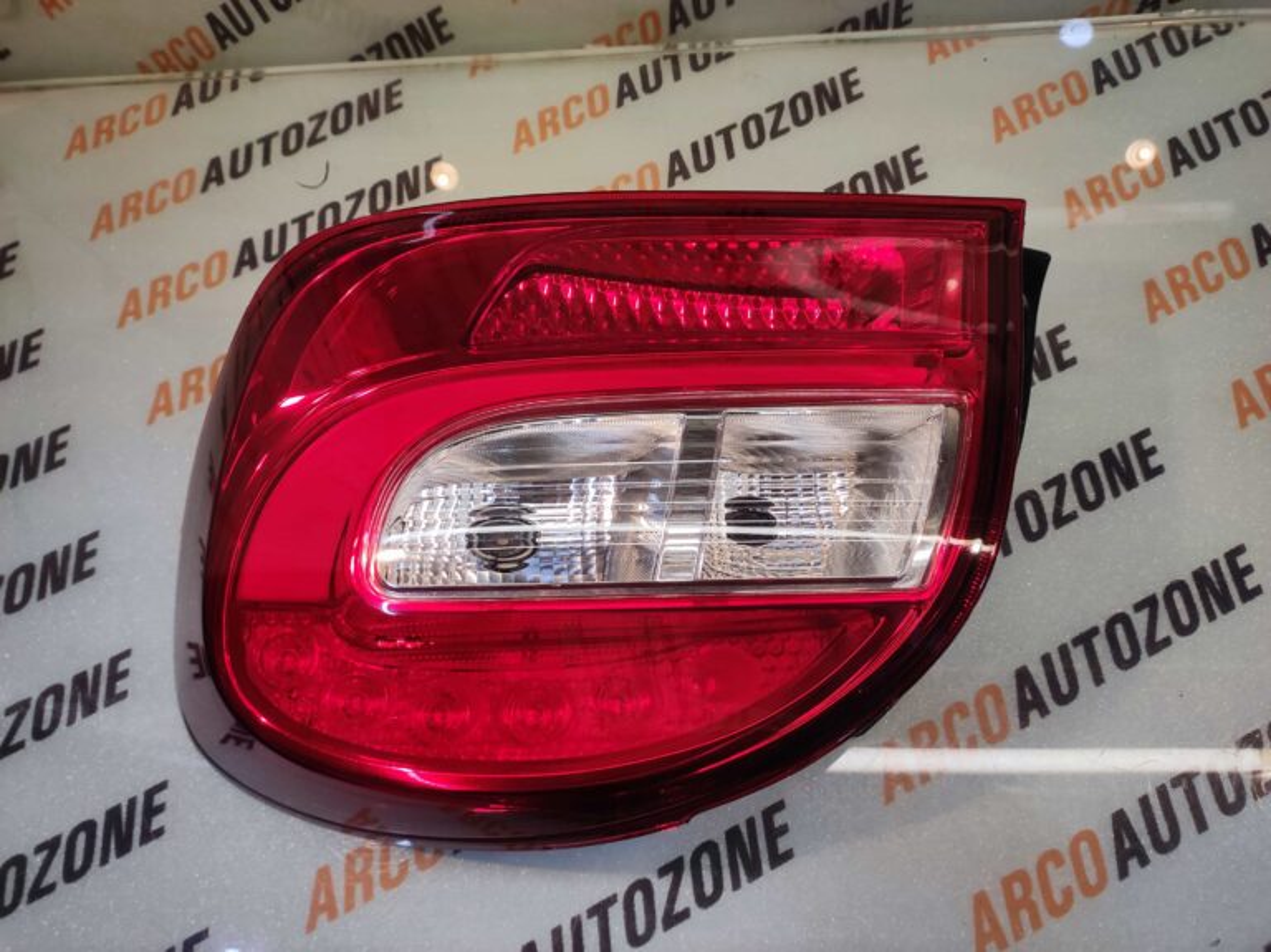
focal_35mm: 17
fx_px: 624
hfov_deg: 91.1
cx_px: 636
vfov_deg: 74.7
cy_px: 476
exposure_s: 1/50
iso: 92
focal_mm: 4.74
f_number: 1.79
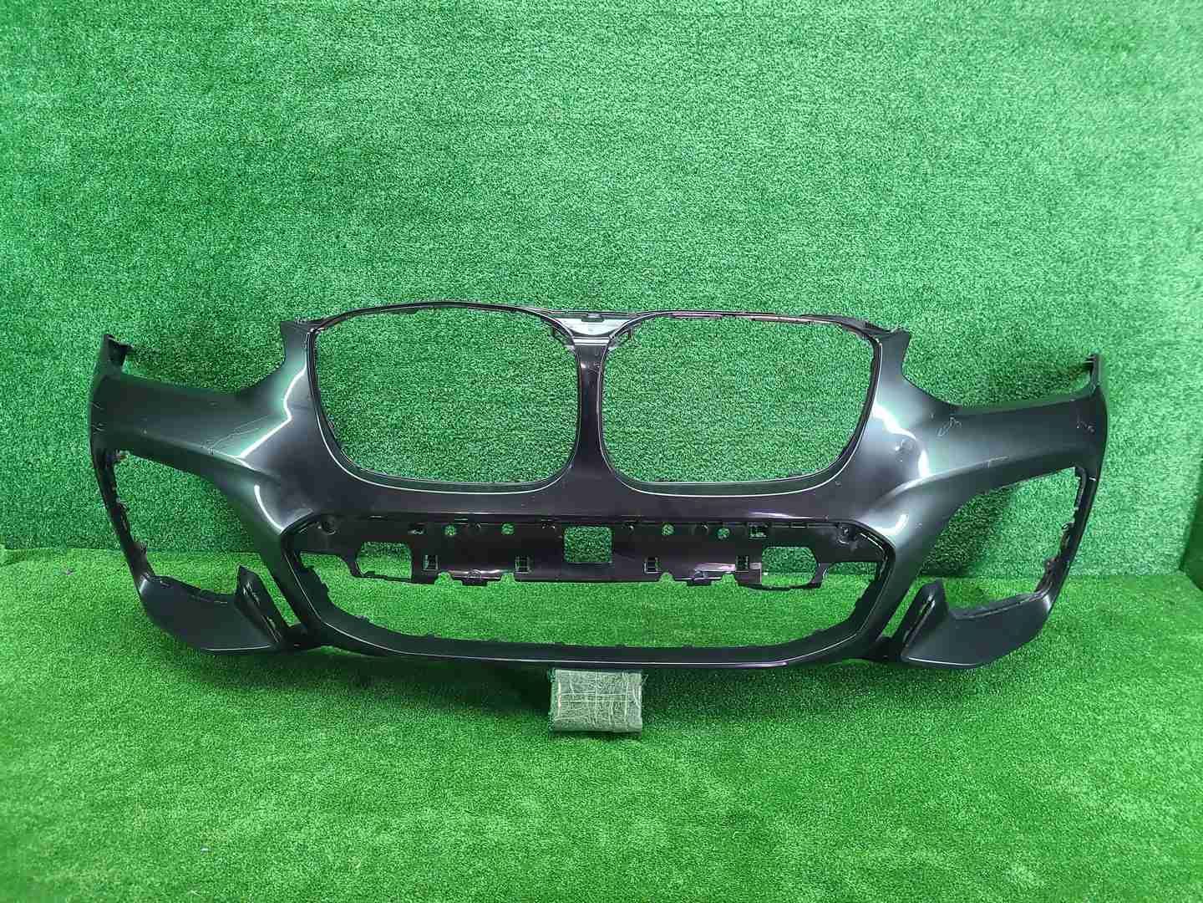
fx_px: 904
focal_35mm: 26
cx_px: 602
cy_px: 452
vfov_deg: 53.1
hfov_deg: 67.3
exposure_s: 1/50
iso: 312
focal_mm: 5.4
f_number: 1.8
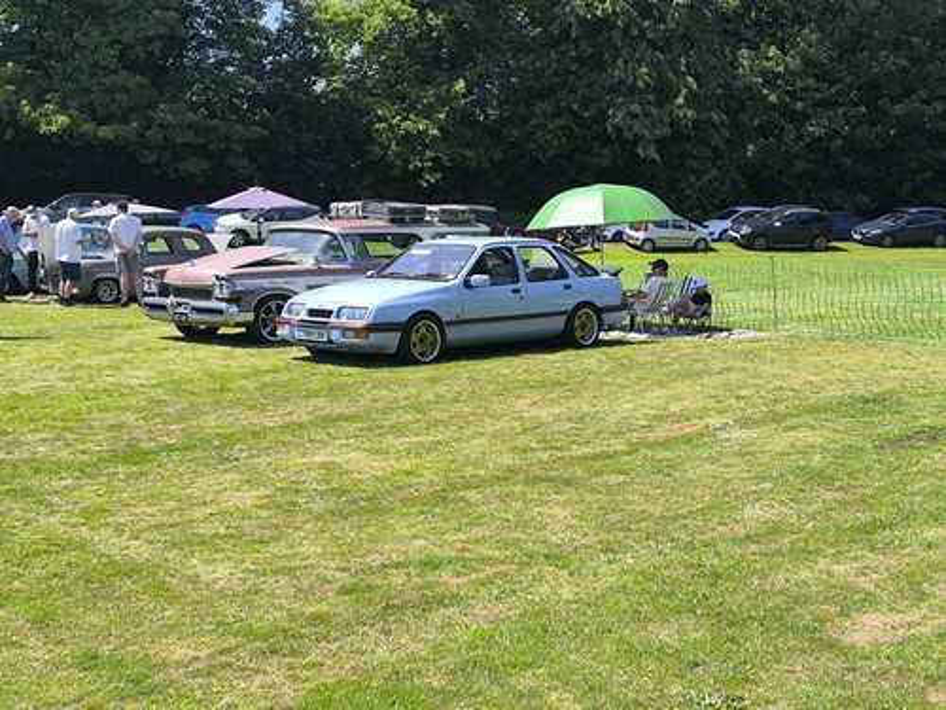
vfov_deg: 31.5
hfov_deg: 41.2
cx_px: 473
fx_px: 1257
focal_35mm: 46
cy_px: 355
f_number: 1.65
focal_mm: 6.14
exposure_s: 1/674
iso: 50
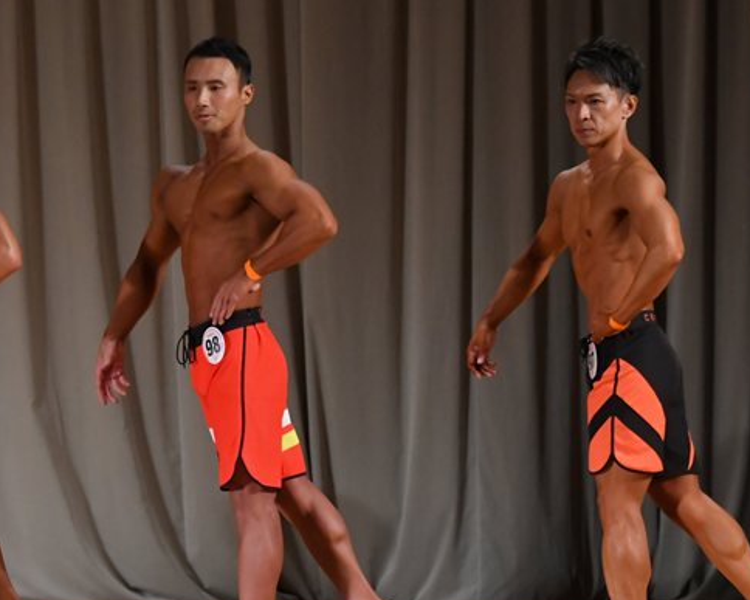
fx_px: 7501
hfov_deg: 5.7
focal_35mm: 338
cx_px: 301
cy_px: 349
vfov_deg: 4.6
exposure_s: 1/400
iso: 3200
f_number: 5.6
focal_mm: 150
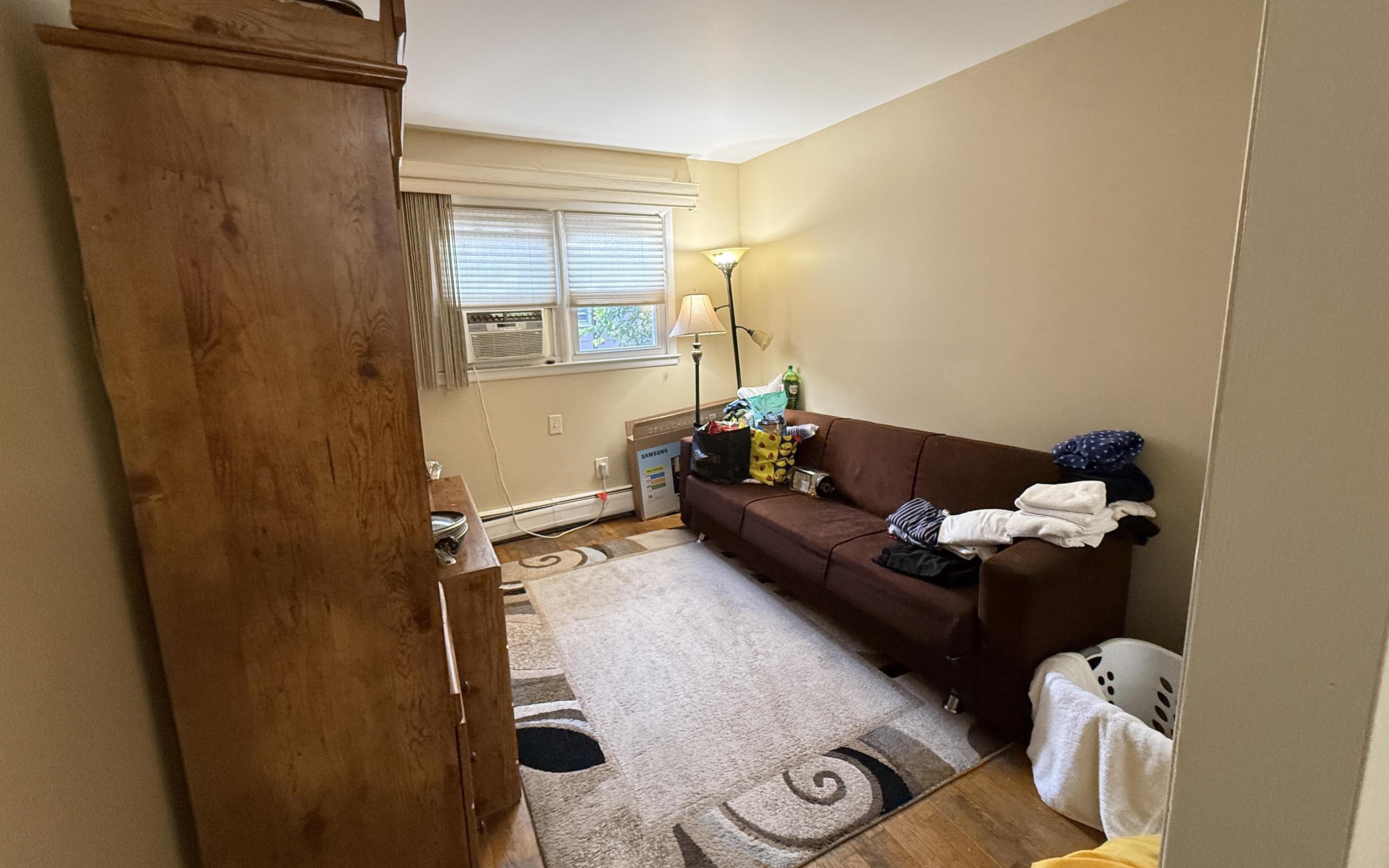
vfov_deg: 74.7
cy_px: 397
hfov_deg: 101.5
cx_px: 687
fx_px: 568
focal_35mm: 15
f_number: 2.2
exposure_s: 1/60
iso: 400
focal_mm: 2.22
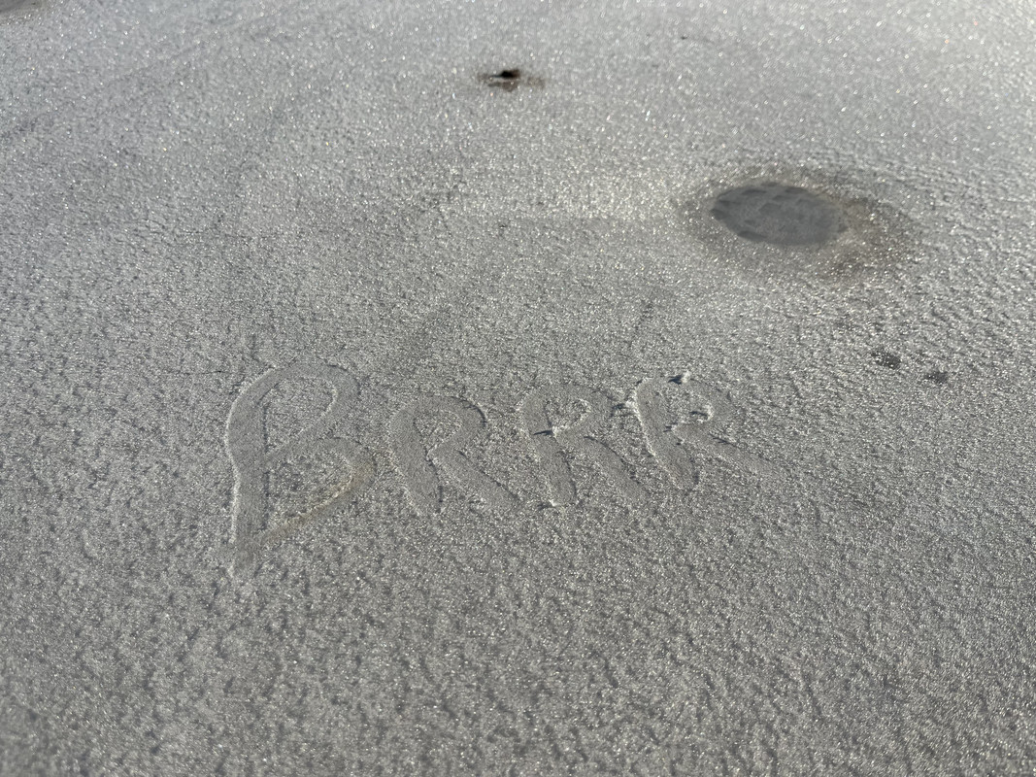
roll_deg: +2.5
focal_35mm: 26
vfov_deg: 53.1
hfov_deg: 67.3
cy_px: 388
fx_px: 778
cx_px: 518
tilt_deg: -42.5
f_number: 1.6
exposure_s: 1/5556
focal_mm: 5.1
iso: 50
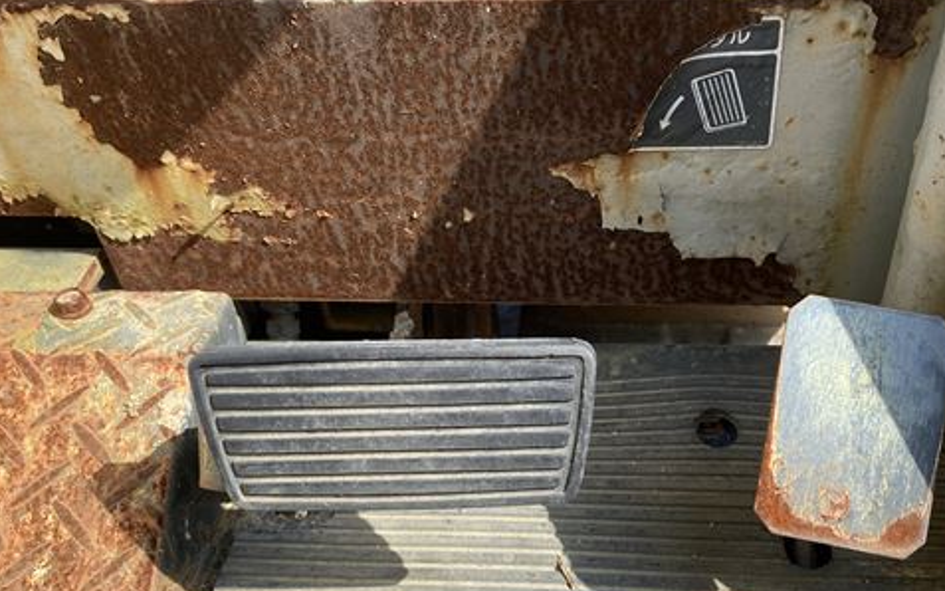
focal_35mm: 37
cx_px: 596
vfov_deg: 34.1
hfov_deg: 52.1
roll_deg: +2.2
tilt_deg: -43.5
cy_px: 393
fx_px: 953
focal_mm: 4.25
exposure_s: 1/778
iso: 32
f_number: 1.8
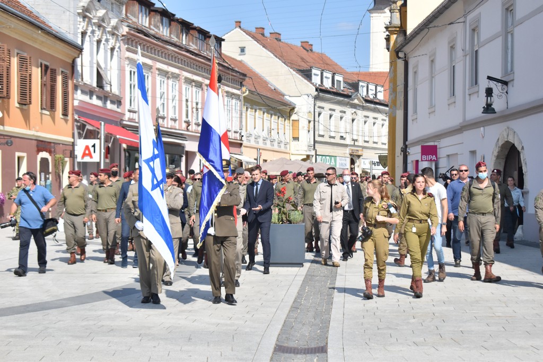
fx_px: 1086
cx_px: 272
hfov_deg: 28.1
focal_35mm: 72
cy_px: 181
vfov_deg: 18.9
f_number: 5.3
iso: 800
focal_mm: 48
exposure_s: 1/4000
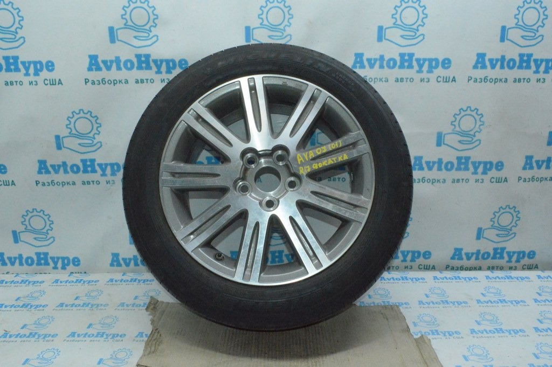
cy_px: 184
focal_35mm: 30
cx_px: 276
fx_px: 460
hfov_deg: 62.0
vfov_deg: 43.5
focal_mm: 20
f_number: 16
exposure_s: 1/200
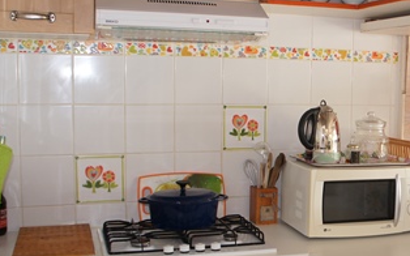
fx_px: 626
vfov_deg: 23.1
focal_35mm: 56
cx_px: 370
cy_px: 148
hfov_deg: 34.3
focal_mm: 18
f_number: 4
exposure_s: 1/60
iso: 320
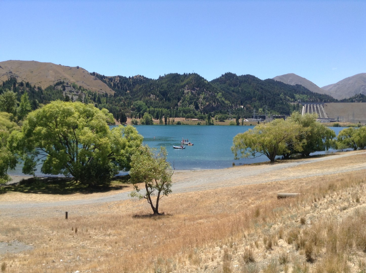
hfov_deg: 55.4
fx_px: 348
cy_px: 136
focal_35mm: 33
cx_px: 183
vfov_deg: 42.8
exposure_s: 1/982
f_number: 2.4
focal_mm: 3.3
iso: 32
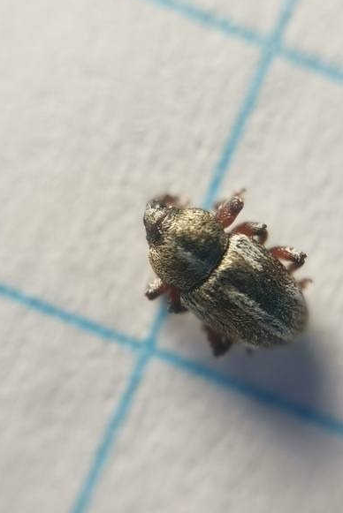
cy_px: 273
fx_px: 1128
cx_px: 202
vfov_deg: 25.7
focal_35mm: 79
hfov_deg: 17.3
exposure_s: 1/100
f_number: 1.8
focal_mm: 4.75
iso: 50
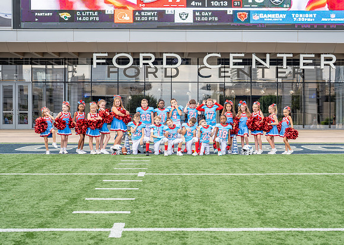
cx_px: 176
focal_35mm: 60
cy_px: 122
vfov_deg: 23.8
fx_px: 583
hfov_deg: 32.9
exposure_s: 1/400
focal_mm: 50
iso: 250
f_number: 4
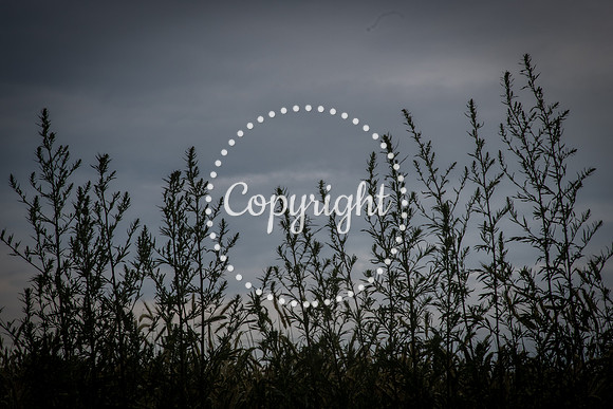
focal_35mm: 102
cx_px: 306
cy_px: 204
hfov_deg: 20.0
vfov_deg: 13.4
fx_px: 1737
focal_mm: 85
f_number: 16
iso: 500
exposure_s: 1/100
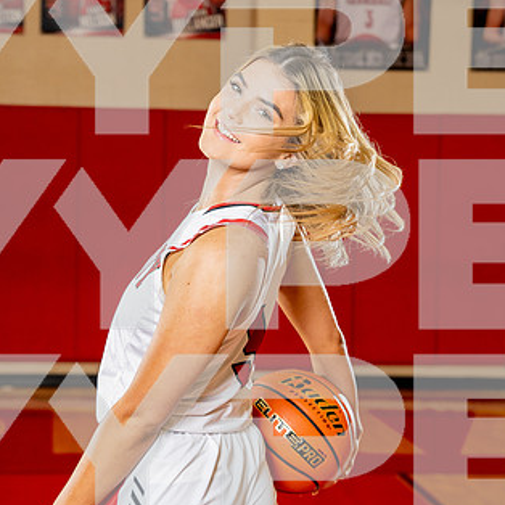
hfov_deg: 17.5
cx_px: 195
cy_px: 245
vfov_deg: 17.6
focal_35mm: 99
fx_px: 1634
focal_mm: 63
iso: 500
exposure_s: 1/250
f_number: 4.5
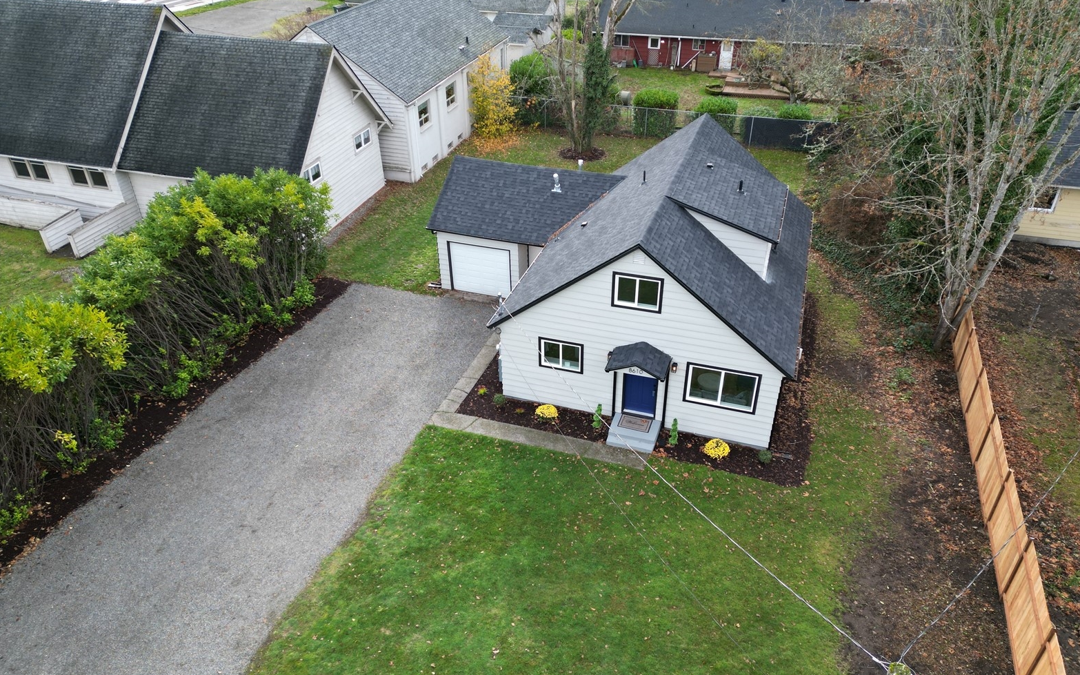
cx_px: 550
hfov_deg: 70.4
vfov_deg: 47.6
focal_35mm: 26
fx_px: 765
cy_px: 355
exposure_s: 1/350
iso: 120
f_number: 1.7
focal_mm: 6.72
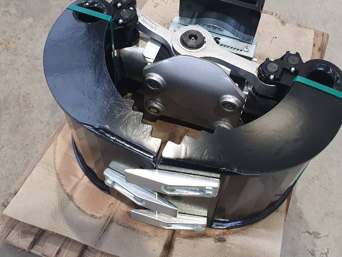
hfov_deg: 50.0
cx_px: 194
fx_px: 366
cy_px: 95
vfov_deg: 38.4
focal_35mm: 37
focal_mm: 4.32
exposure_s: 1/100
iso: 160
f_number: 2.4
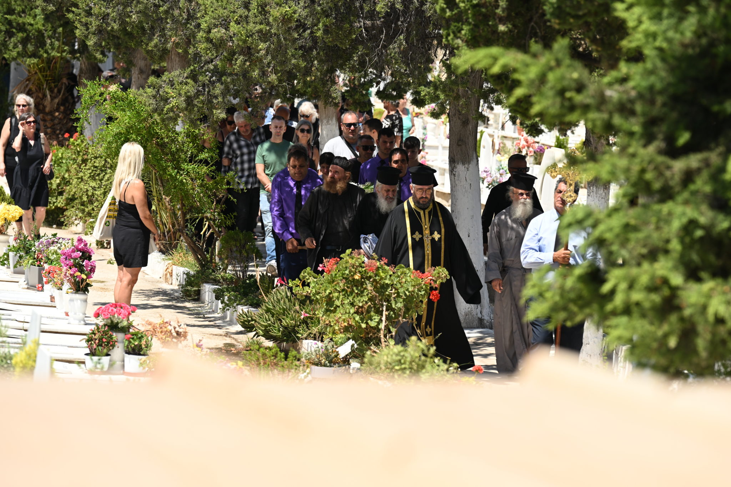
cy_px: 244
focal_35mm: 200
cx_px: 366
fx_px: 4060
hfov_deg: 10.3
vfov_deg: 6.9
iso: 160
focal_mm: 200
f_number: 5.6
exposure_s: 1/640
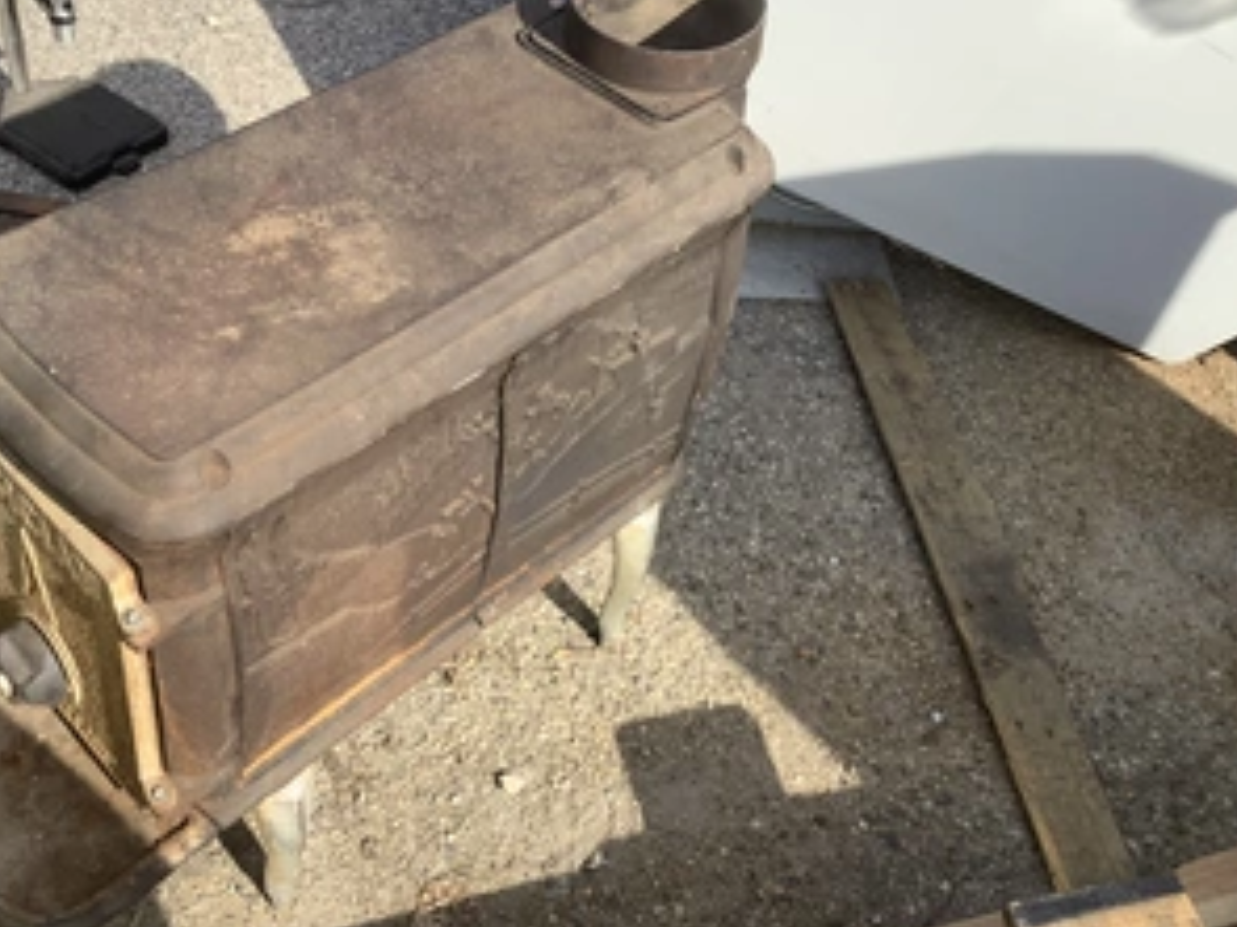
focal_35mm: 42
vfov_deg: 34.3
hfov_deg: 44.6
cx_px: 495
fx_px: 1500
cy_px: 390
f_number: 2.4
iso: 25
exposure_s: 1/668
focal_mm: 3.3
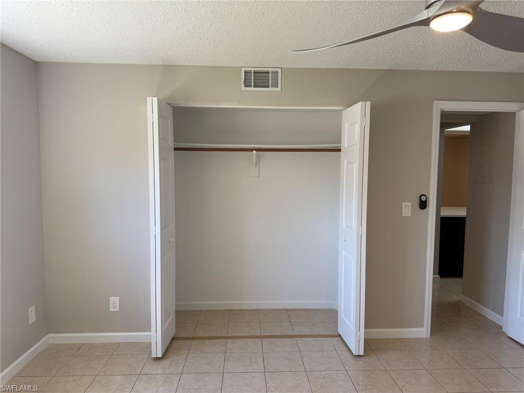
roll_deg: -0.7
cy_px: 196
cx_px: 262
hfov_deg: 71.6
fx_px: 363
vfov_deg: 56.8
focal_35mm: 24
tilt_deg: -4.0
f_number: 1.78
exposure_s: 1/120
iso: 64
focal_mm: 6.76
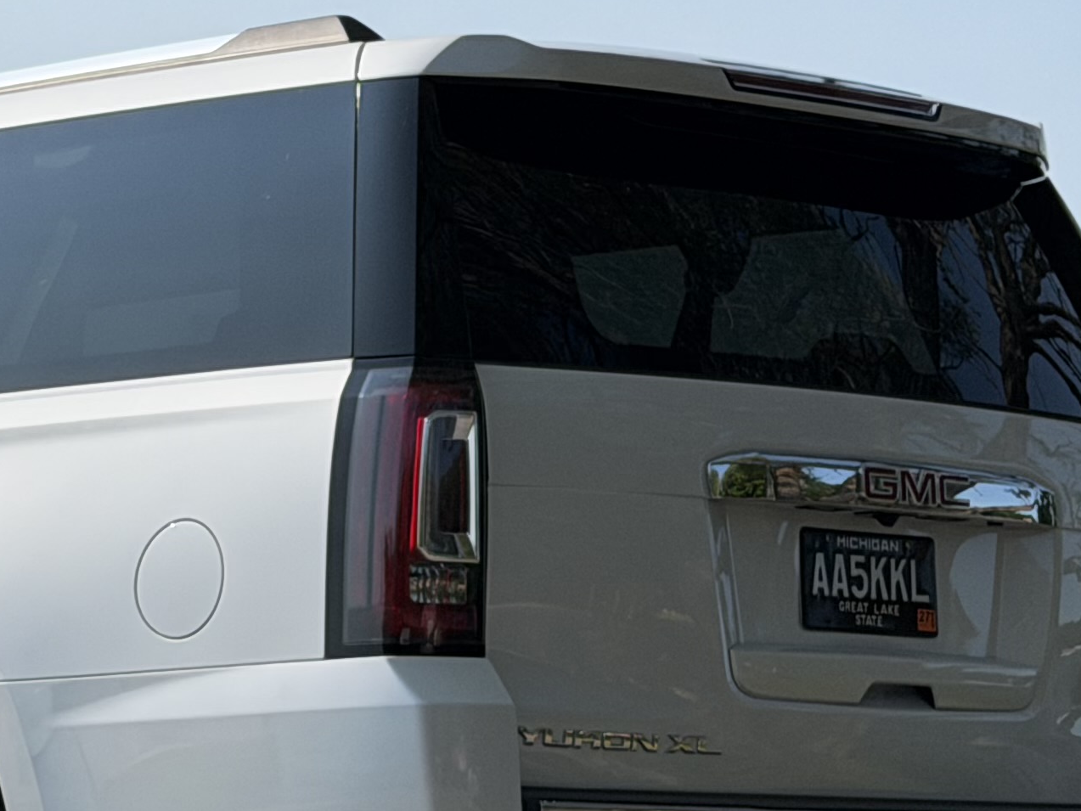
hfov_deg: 12.8
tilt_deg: +1.6
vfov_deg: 9.7
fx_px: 4747
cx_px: -49
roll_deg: -1.3
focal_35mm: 152
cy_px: 698
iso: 64
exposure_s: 1/6024
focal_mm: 6.76
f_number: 1.78
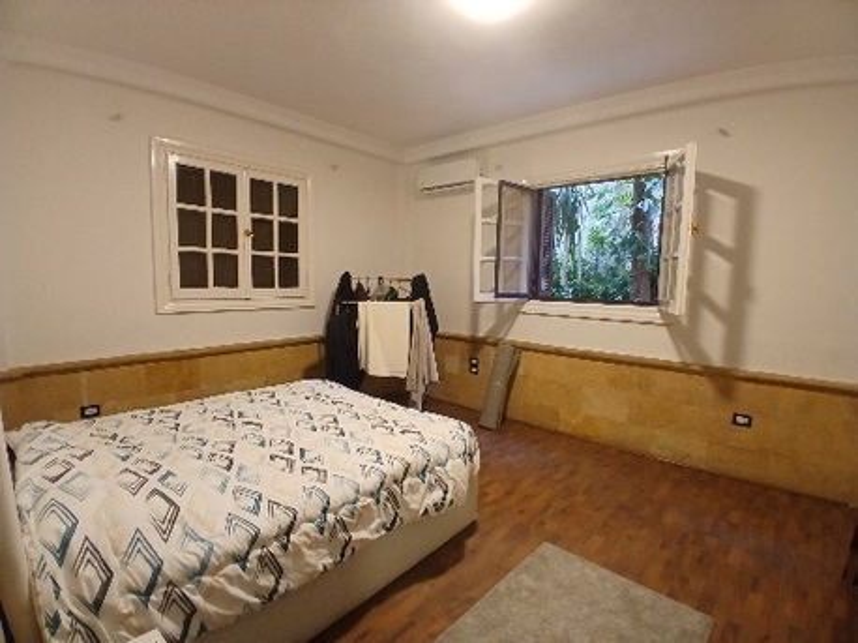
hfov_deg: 91.1
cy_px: 322
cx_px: 429
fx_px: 421
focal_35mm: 17
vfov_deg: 74.7
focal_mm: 1.4
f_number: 2.2
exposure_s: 1/33.3
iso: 250
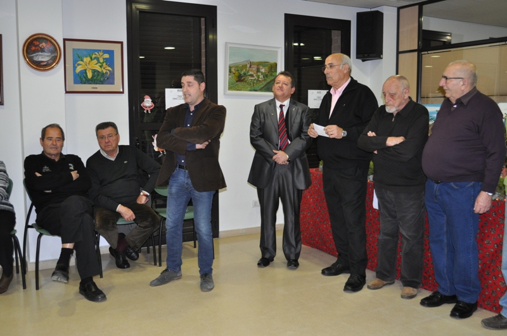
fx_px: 506
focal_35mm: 36
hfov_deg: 53.2
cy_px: 168
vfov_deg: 36.8
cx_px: 254
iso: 800
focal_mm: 24
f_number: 4
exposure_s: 1/60
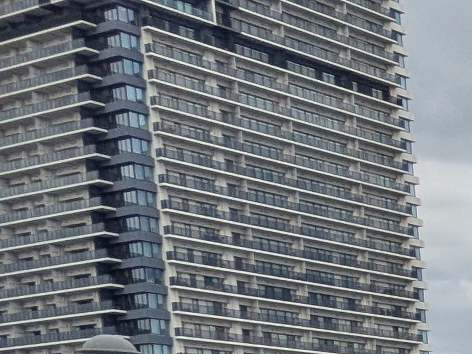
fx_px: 1105
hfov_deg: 13.4
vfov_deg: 16.1
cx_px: 1246
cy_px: 591
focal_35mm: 81
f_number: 2.2
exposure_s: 1/908
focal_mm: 1.83
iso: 45
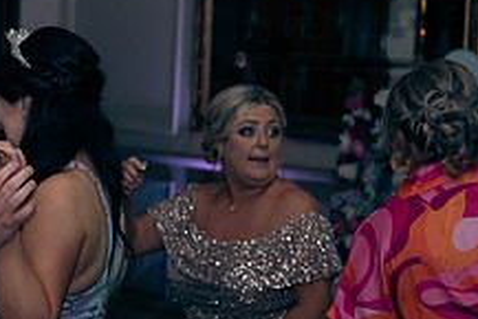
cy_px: 252
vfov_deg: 9.9
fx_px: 1847
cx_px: 9
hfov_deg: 14.5
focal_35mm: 139
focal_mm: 52
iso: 640
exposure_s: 1/160
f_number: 3.5
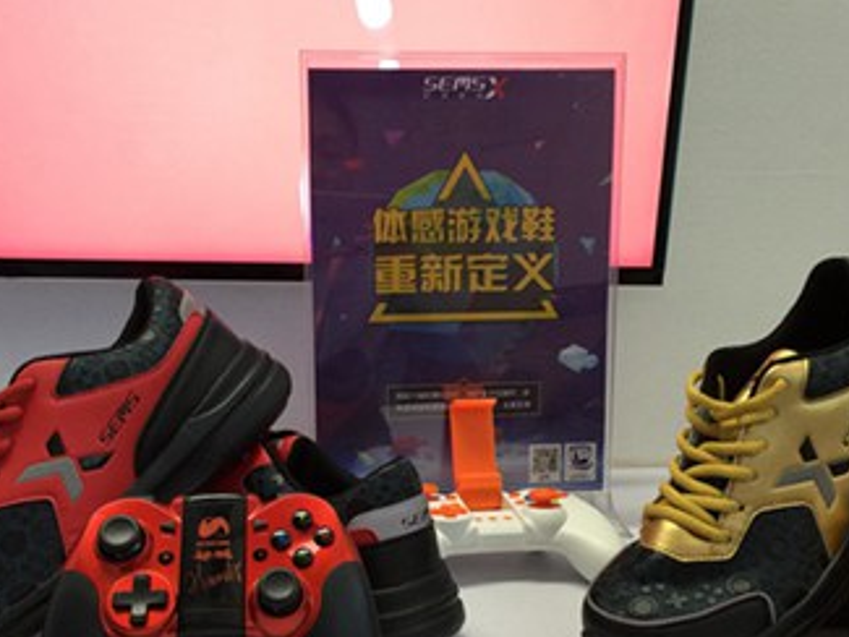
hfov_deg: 44.7
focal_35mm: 42
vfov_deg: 34.2
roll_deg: -0.9
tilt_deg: -10.4
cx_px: 387
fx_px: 1030
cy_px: 396
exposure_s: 1/15
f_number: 2.2
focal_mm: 4.15
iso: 40
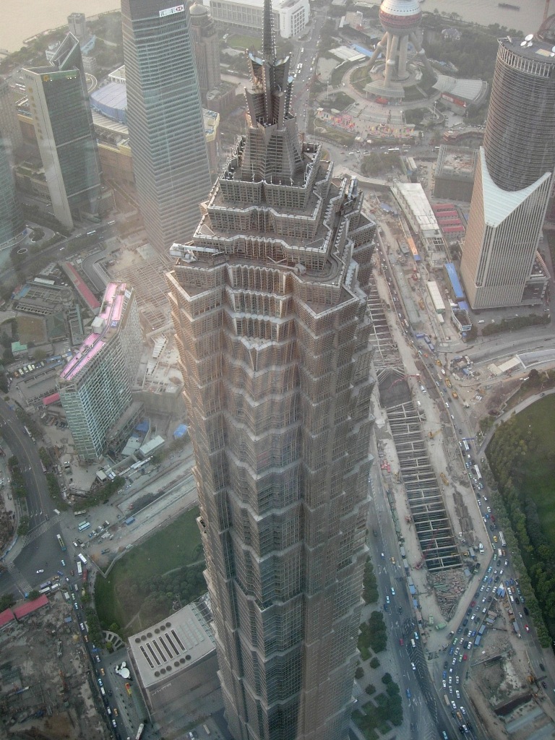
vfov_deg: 49.0
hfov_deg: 37.7
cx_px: 278
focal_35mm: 38
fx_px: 812
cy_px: 370
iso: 79
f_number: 2.8
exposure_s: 1/117
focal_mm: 7.8
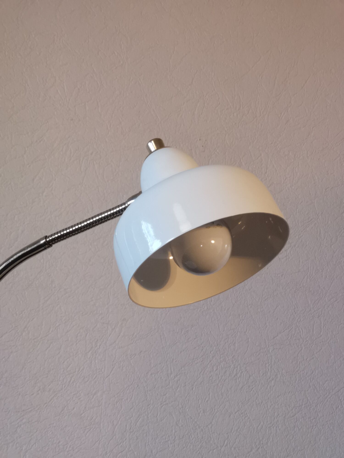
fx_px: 1073
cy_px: 229
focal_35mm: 81
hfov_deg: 18.2
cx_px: 172
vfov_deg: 24.1
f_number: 2.4
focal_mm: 7.48
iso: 125
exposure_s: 1/50
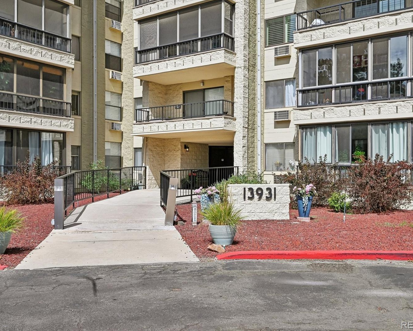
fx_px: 416
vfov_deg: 43.4
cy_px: 165
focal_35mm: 34
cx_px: 202
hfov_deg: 52.8
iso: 400
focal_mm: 30
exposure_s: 1/1250
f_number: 10
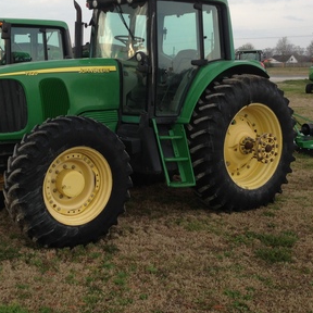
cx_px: 93
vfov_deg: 31.0
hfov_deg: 30.7
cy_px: 118
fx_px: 563
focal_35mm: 55
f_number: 2.4
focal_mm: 4.13
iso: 50
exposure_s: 1/369
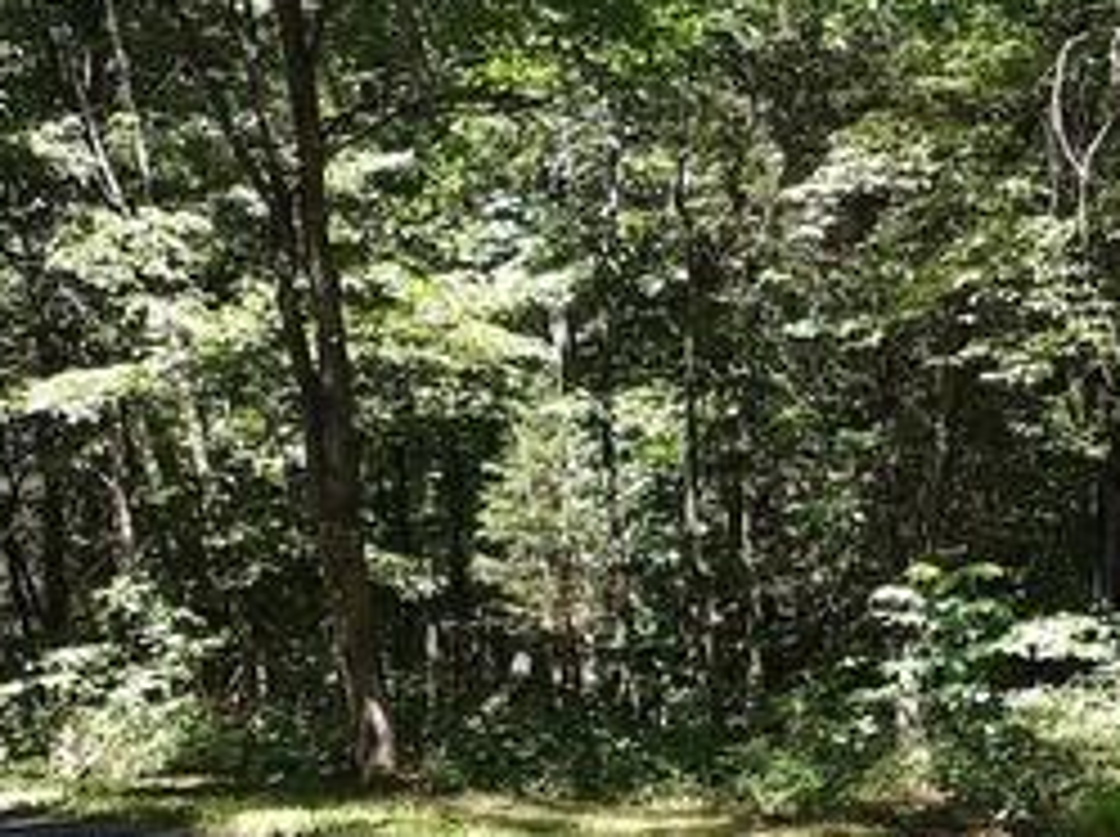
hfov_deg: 16.5
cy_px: 770
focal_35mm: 103
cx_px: 1903
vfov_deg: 14.2
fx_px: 3328
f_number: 1.79
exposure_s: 1/120
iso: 50
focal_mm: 4.7
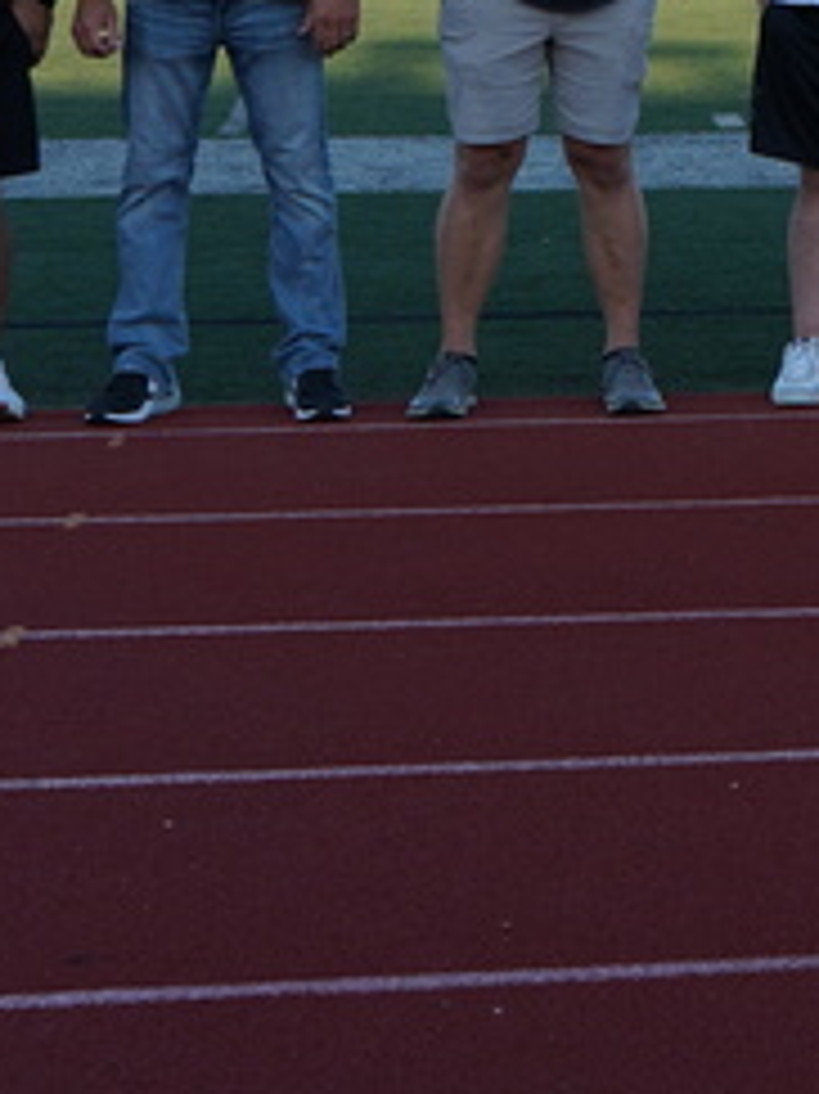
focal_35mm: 134
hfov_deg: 10.6
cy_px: -142
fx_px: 4231
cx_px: 1341
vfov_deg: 14.4
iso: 100
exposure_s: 1/250
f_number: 6.3
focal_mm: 33
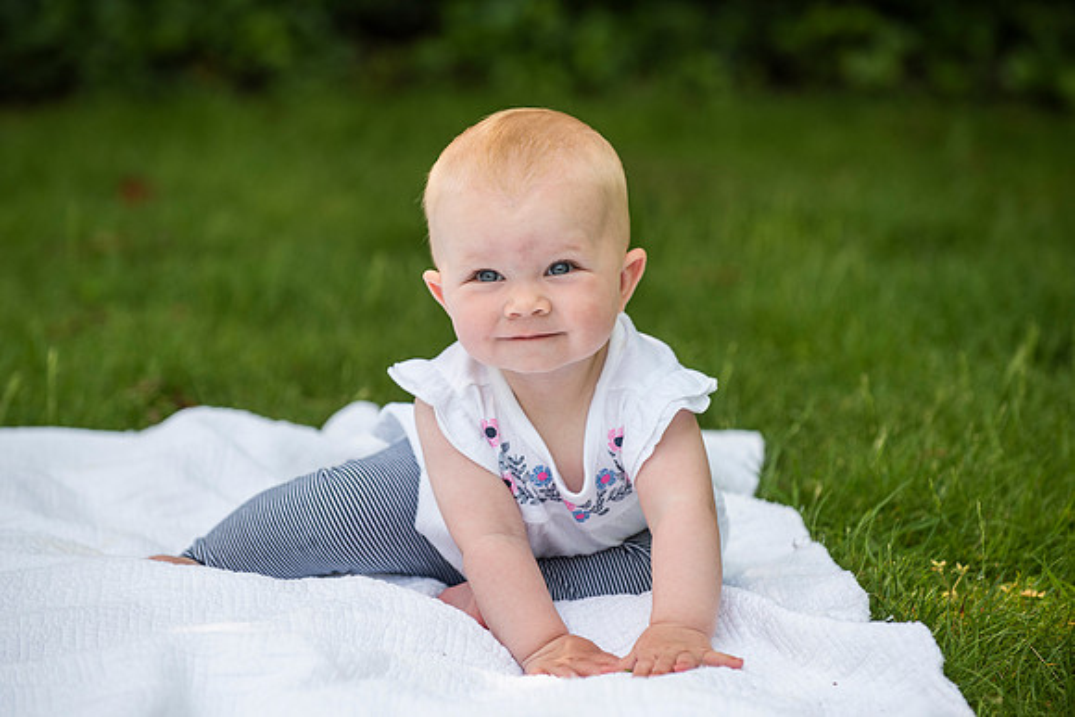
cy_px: 355
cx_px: 517
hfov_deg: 12.6
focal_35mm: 162
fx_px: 4853
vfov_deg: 8.5
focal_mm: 155
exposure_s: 1/250
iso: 160
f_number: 4
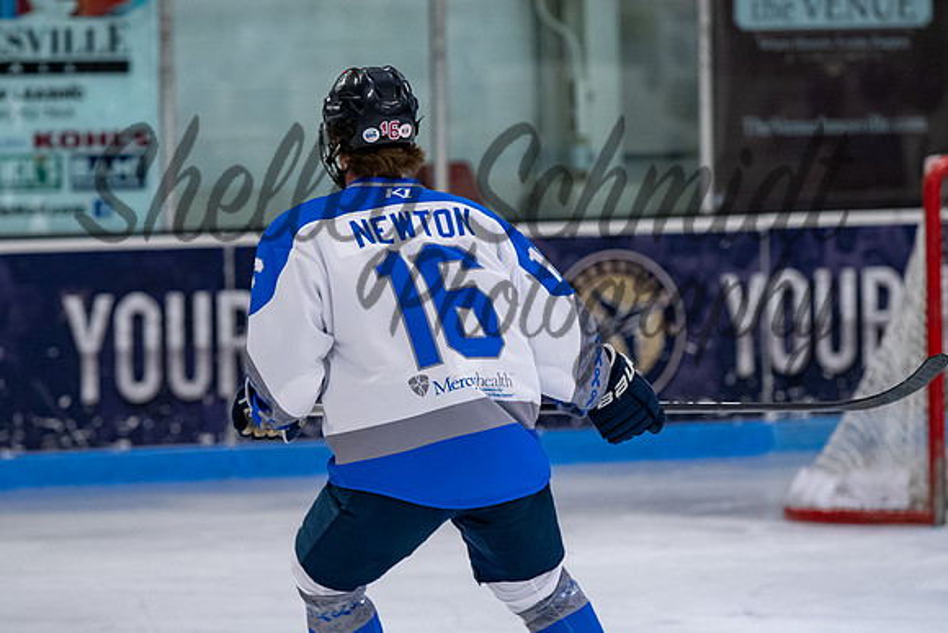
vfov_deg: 5.0
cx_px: 422
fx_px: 7270
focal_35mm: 276
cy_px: 297
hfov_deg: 7.5
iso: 2000
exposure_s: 1/800
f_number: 3.2
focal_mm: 165
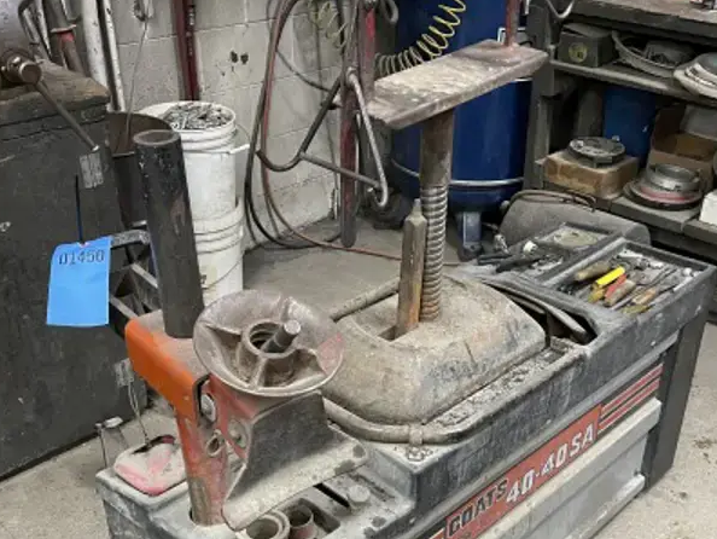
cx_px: 395
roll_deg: -2.6
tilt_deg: -33.8
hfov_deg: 44.7
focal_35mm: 42
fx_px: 870
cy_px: 400
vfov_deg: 33.7
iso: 400
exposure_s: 1/40
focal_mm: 5.1
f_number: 1.6
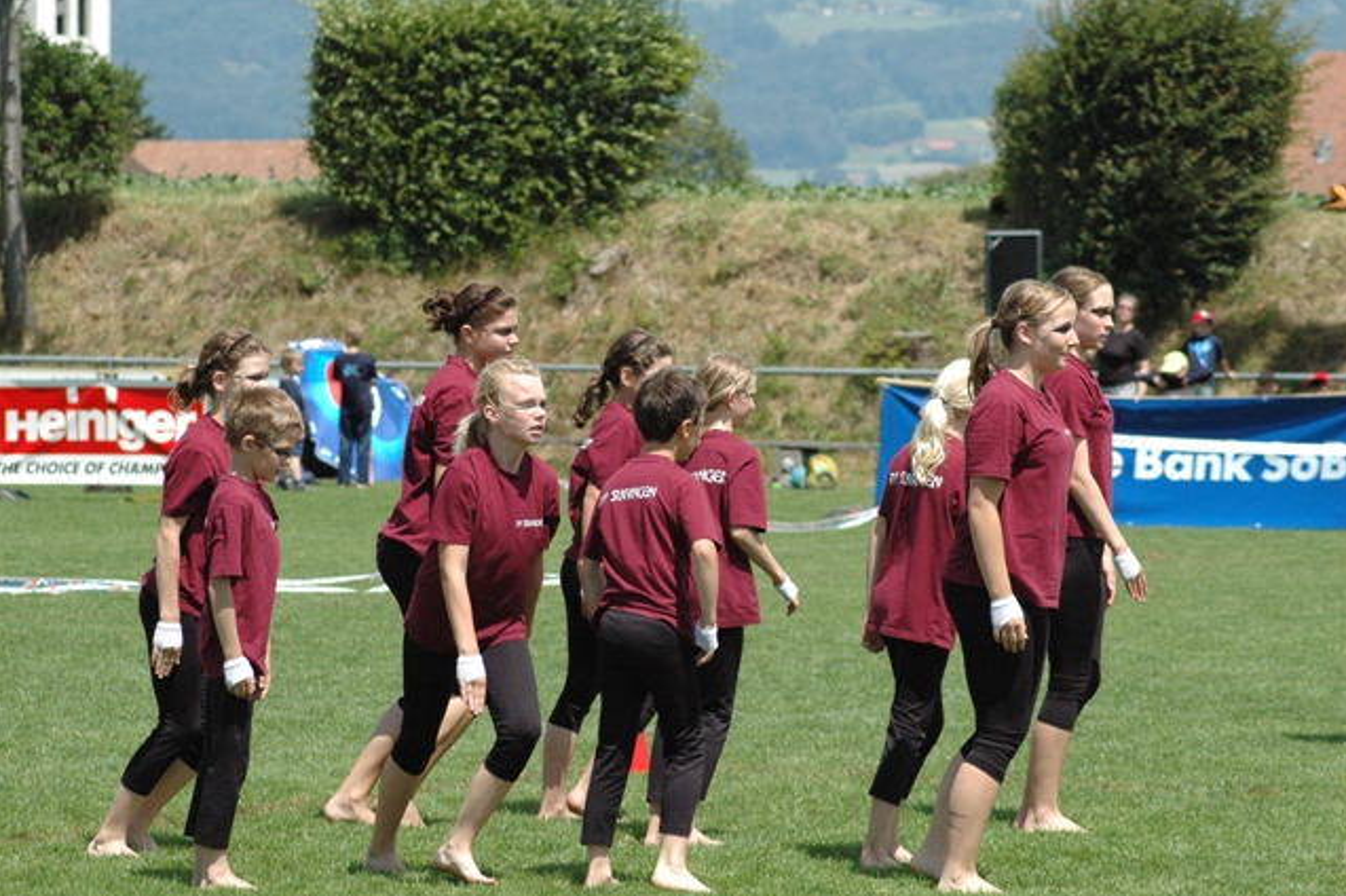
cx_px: 674
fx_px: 7324
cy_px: 448
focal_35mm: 196
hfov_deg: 10.5
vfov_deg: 7.0
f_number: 7.1
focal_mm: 130
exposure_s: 1/2500
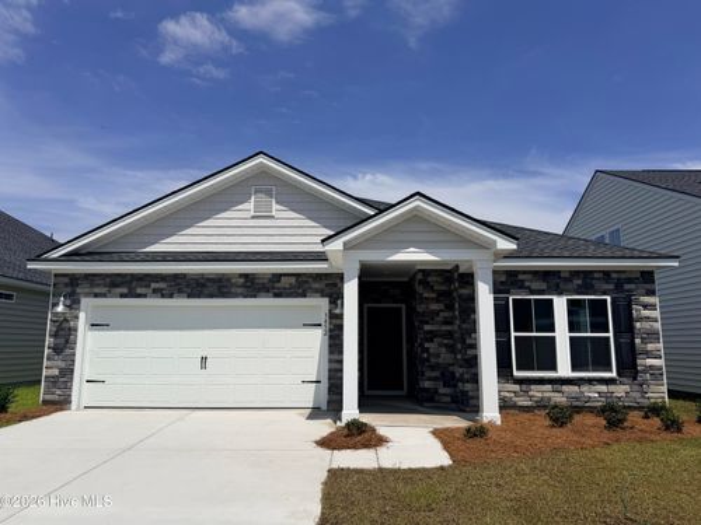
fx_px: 486
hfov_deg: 71.6
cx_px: 350
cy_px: 262
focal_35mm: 24
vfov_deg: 56.8
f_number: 1.78
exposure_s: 1/11905
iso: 80
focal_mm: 6.76
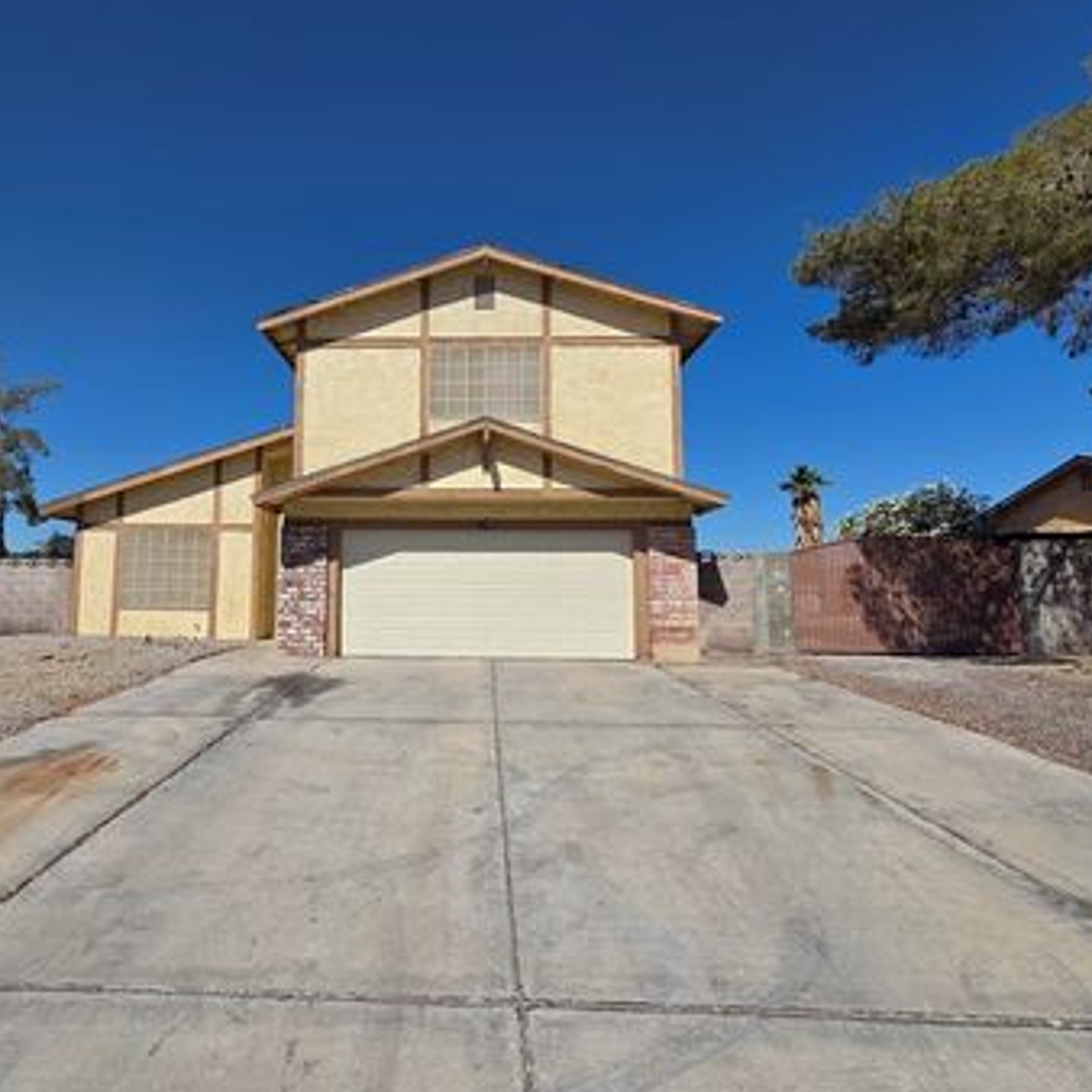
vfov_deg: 83.9
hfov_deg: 83.0
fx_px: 607
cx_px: 439
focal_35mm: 17
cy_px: 528
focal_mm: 2.2
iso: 50
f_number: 2.2
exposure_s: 1/4165
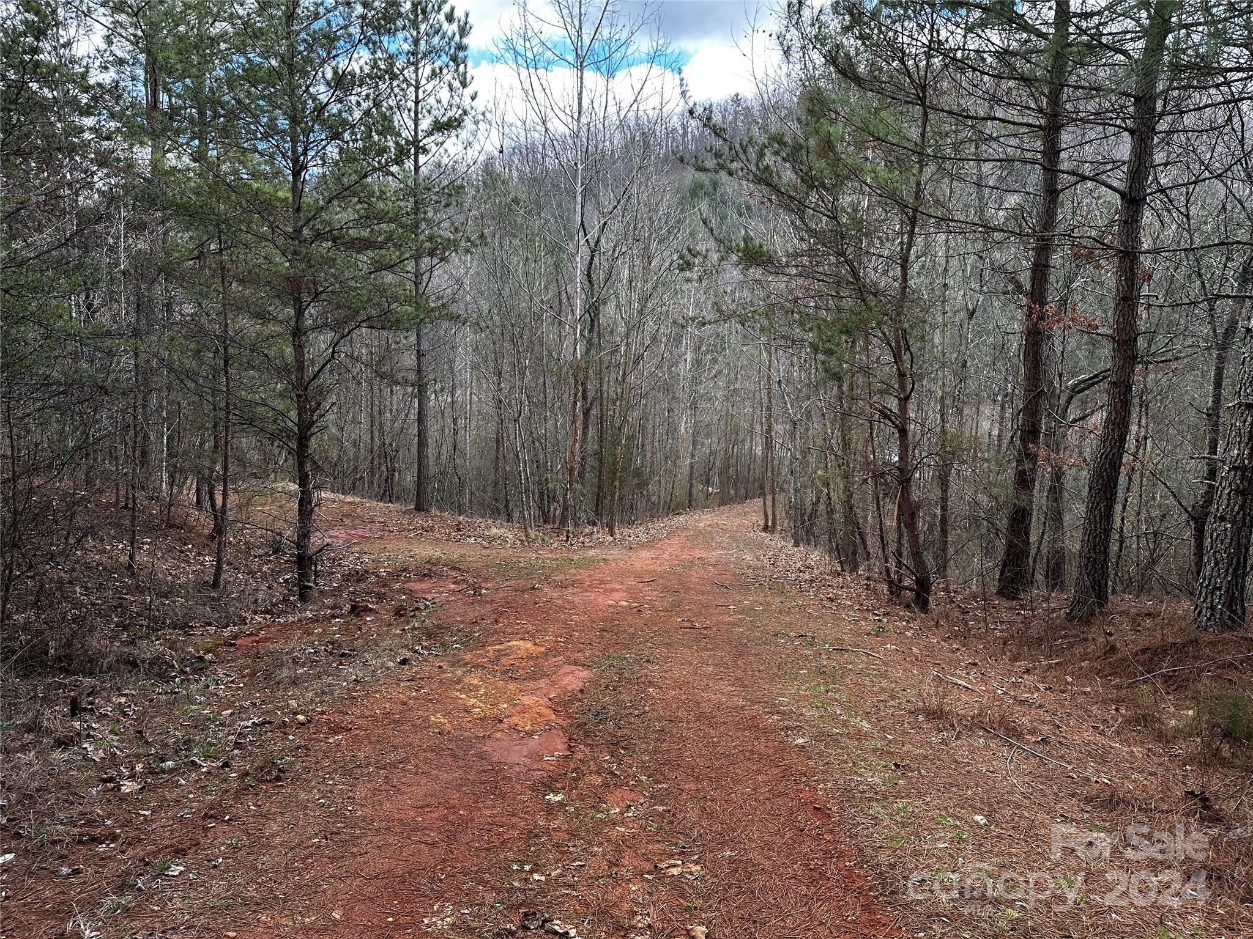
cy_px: 470
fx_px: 869
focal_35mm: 24
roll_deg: -1.4
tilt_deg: -9.5
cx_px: 626
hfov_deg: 71.6
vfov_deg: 56.8
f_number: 1.78
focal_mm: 6.86
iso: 80
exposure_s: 1/446
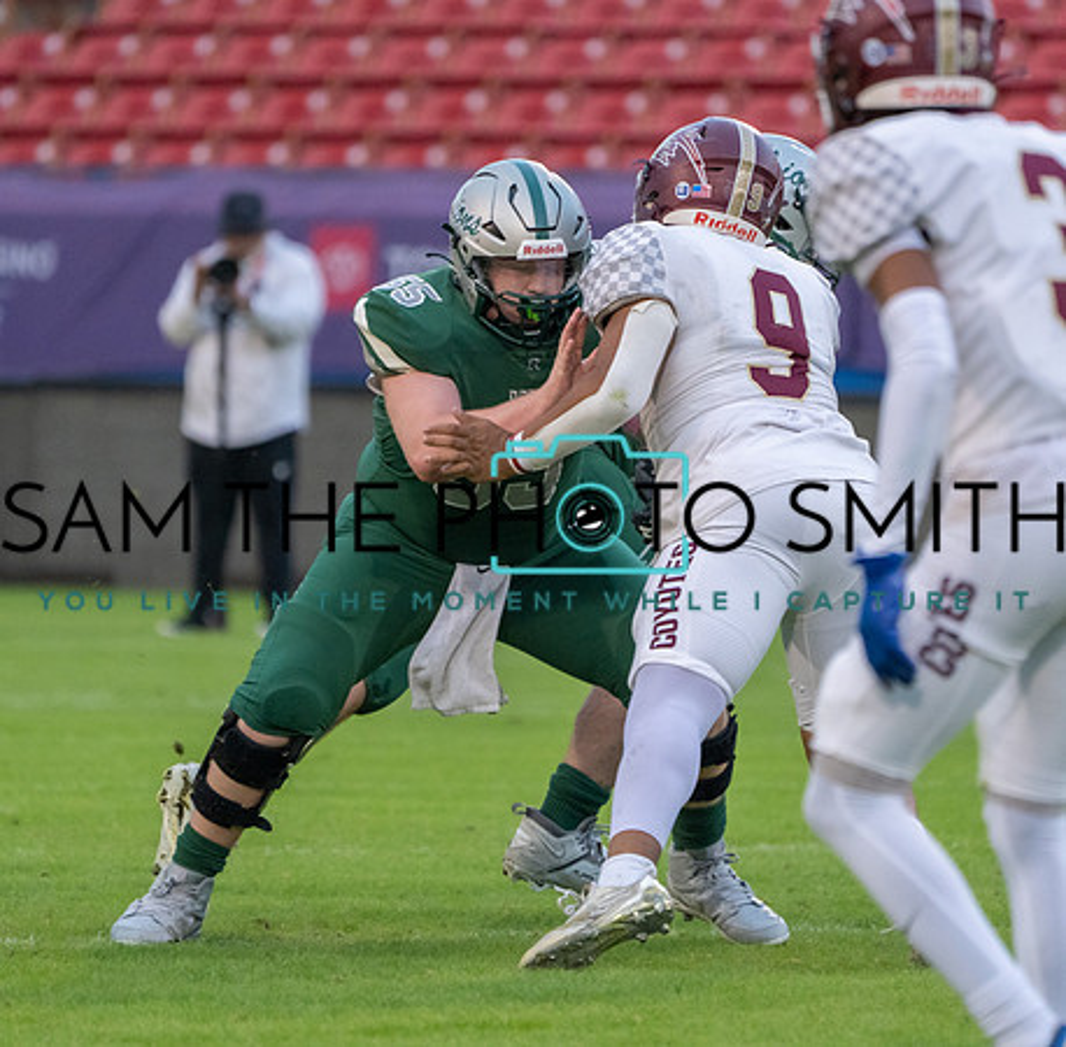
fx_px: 21370
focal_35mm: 619
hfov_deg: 2.9
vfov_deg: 2.8
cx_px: 574
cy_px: 476
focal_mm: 400
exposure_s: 1/1250
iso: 3200
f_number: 5.6
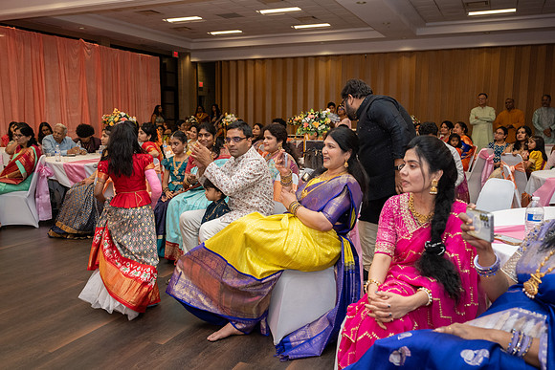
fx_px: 496
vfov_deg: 40.9
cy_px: 185
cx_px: 278
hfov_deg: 58.4
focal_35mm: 32
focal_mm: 31.5
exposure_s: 1/160
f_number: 4
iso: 1250
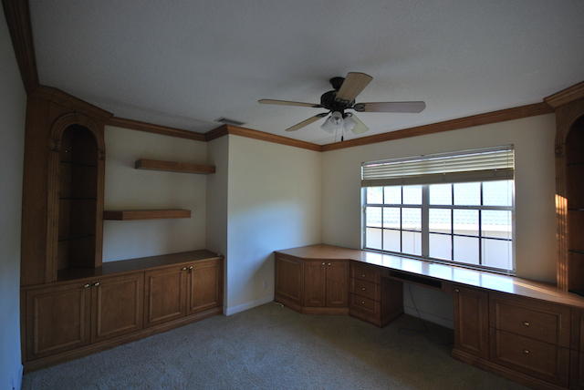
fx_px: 244
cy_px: 195
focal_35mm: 15
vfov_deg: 77.4
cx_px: 292
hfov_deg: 100.3
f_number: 4
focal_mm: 10
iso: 200
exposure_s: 1/40
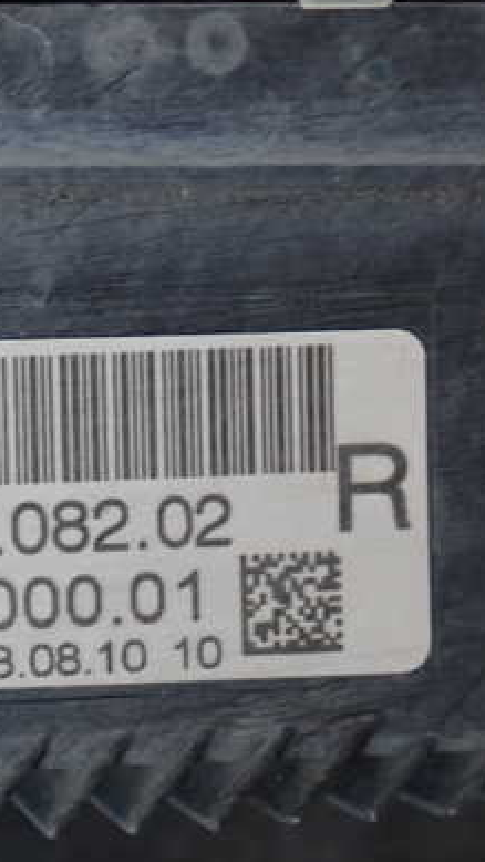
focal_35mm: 74
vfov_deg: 28.6
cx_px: -95
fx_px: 1691
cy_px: 470
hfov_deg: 15.7
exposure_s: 1/40
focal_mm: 7.84
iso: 320
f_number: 2.9
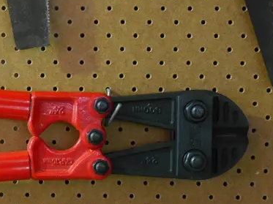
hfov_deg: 15.4
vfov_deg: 12.2
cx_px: -97
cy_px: 132
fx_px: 953
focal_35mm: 121
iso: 3200
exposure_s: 1/13
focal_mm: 22
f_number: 4.8
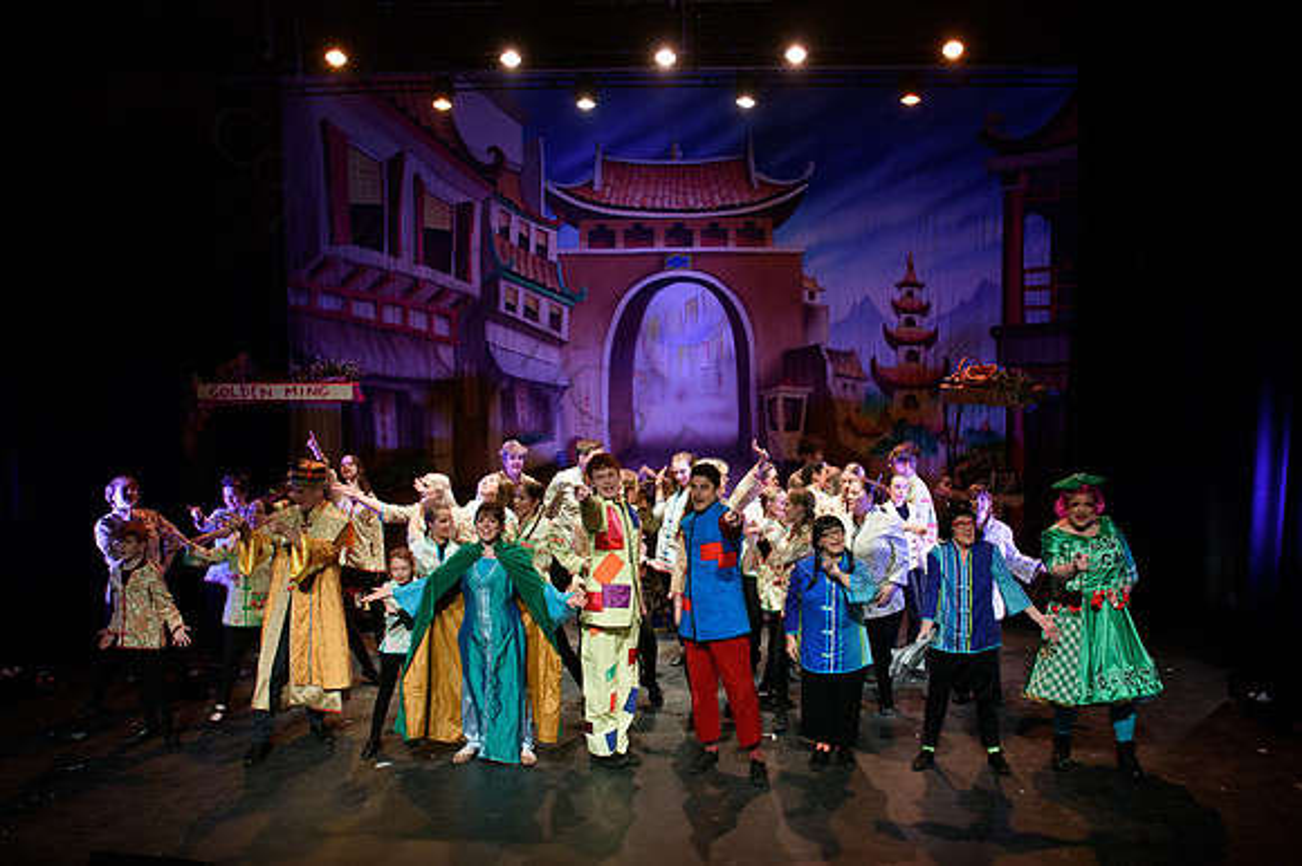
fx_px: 1256
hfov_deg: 54.7
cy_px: 483
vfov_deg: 38.0
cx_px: 732
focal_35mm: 35
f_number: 5.6
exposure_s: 1/80
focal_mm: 27
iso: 1250
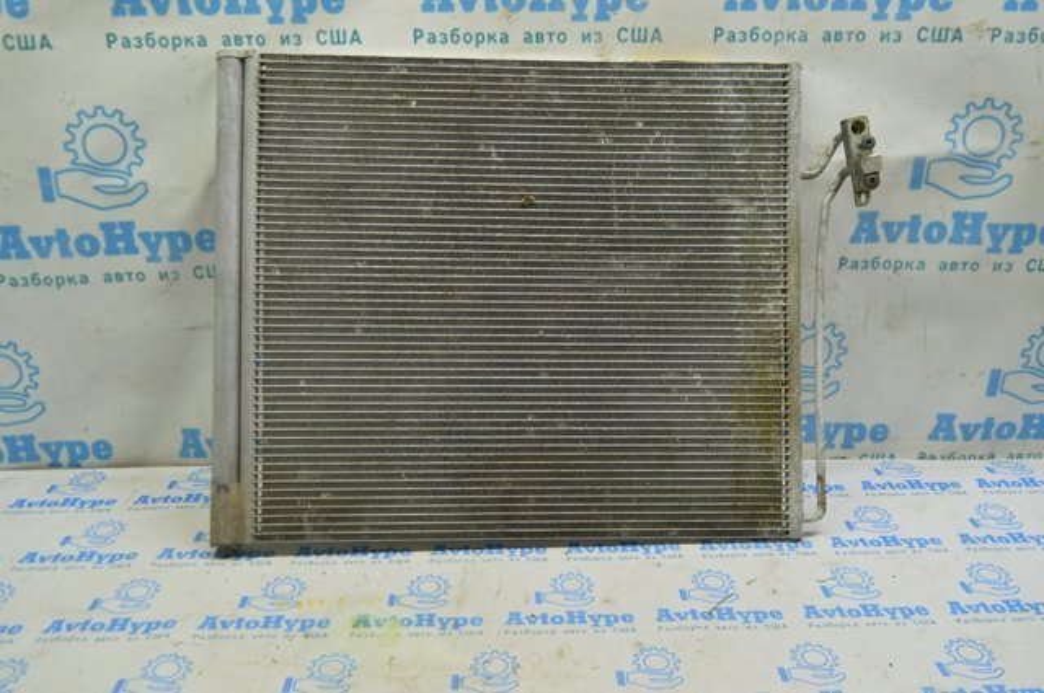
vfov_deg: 39.9
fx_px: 956
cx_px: 522
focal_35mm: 33
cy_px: 346
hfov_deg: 57.3
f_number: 5.6
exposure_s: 1/20
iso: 400
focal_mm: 22
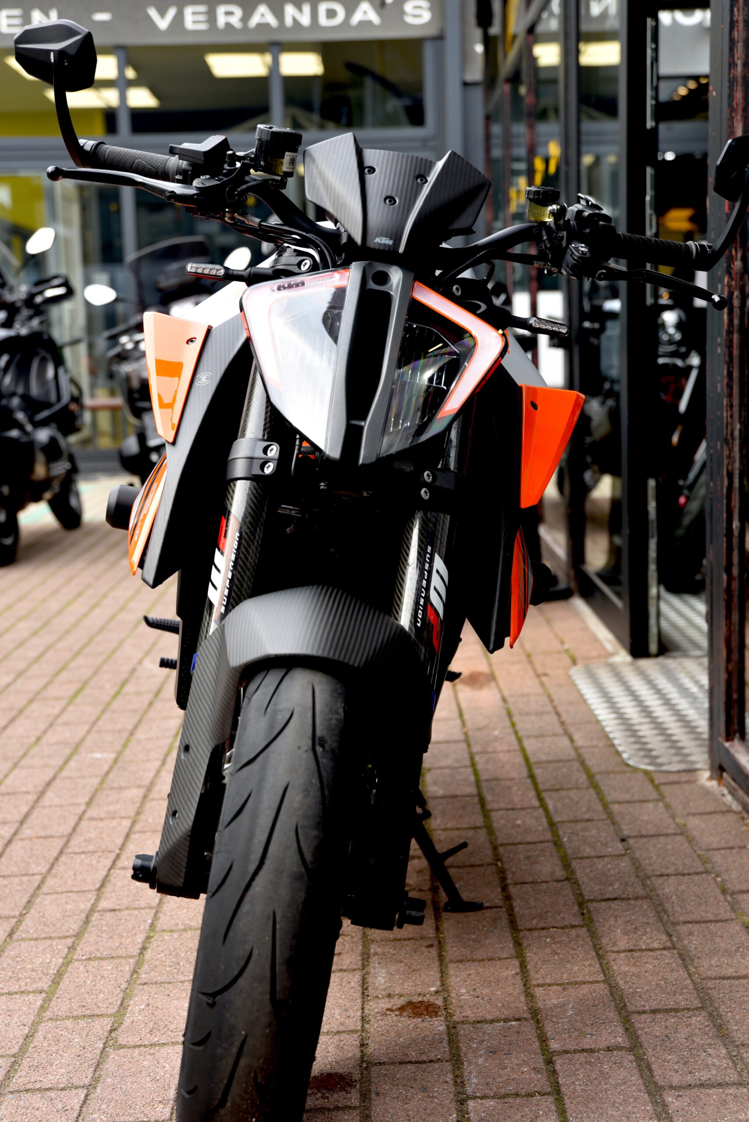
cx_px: 374
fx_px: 1808
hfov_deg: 23.4
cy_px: 561
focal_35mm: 58
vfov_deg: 34.5
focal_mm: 58
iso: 100
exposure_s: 1/80
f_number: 4.5
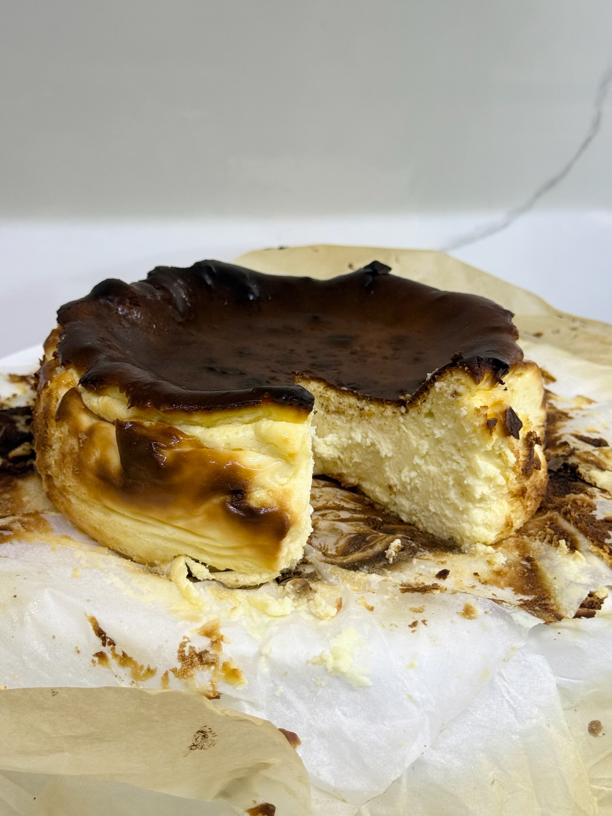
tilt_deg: -21.9
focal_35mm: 48
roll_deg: -2.4
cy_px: 408
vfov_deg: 39.7
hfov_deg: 30.3
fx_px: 1131
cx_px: 306
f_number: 1.78
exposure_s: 1/50
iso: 100
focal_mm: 6.76
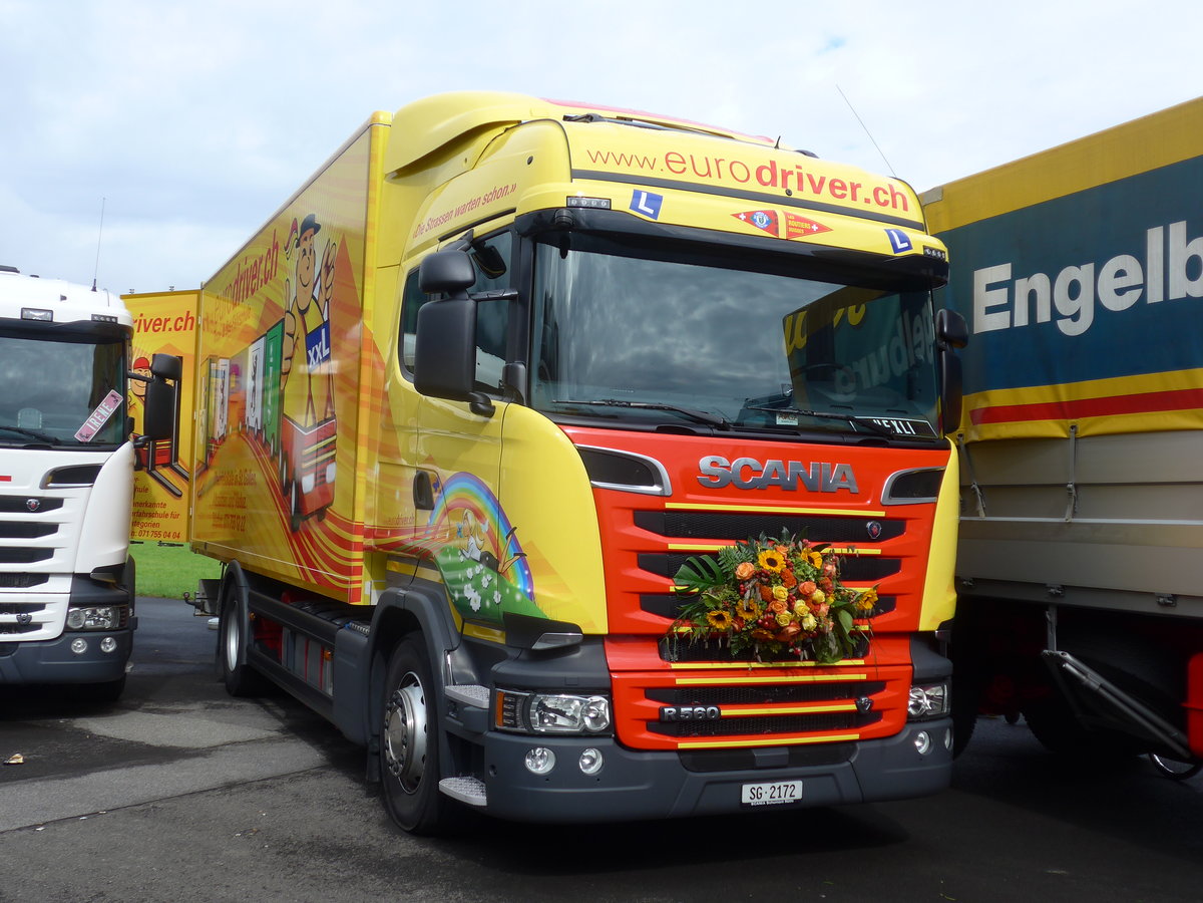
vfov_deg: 36.8
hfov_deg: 47.9
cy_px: 452
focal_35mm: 39
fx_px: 1355
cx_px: 602
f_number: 2.8
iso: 80
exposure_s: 1/1000
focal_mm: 8
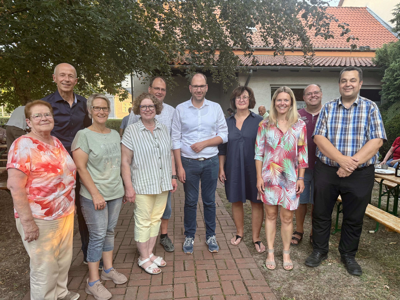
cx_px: 200
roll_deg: +0.1
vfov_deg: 56.8
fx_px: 277
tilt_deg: -7.3
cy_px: 150
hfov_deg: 71.6
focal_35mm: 24
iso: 125
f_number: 1.78
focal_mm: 6.76
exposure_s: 1/121
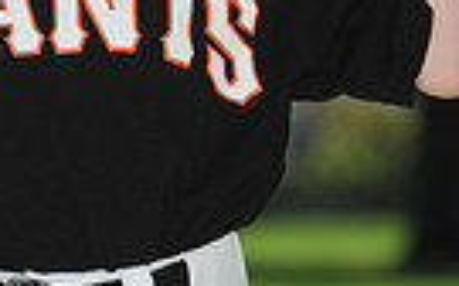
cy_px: -167
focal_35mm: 403
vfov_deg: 3.2
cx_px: 194
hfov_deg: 5.2
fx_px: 5035
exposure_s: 1/2000
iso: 200
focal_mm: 92
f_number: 4
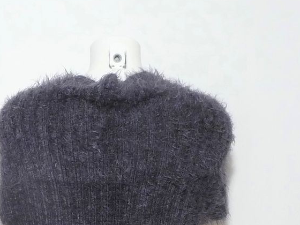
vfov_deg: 28.2
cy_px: 193
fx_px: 433
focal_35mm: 50
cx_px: 111
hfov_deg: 37.9
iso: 250
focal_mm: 4.7
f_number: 3.3
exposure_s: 1/30
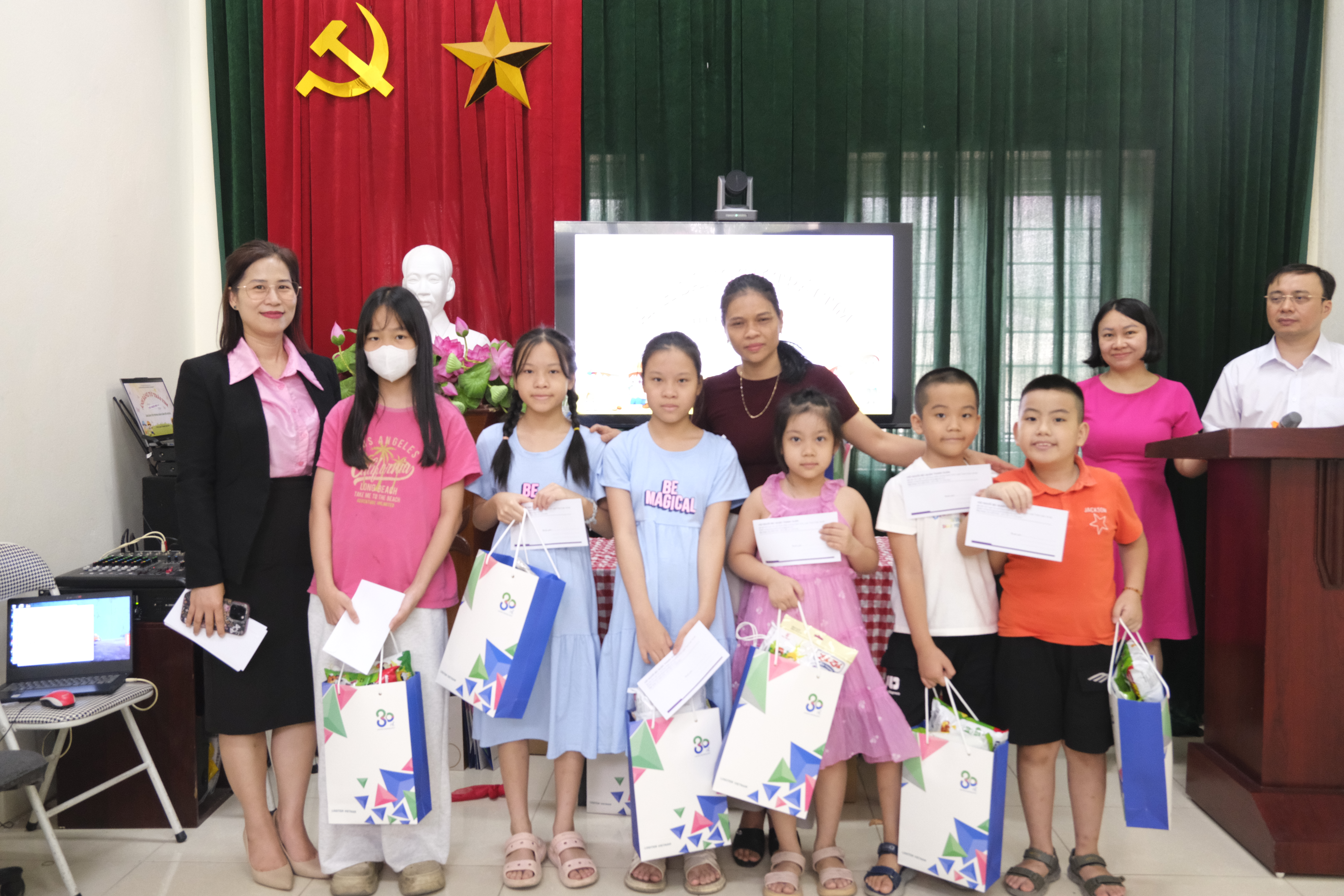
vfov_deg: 41.1
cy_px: 448
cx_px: 672
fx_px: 1195
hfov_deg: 58.7
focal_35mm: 32
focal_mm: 21.2
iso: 3200
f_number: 5
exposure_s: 1/40
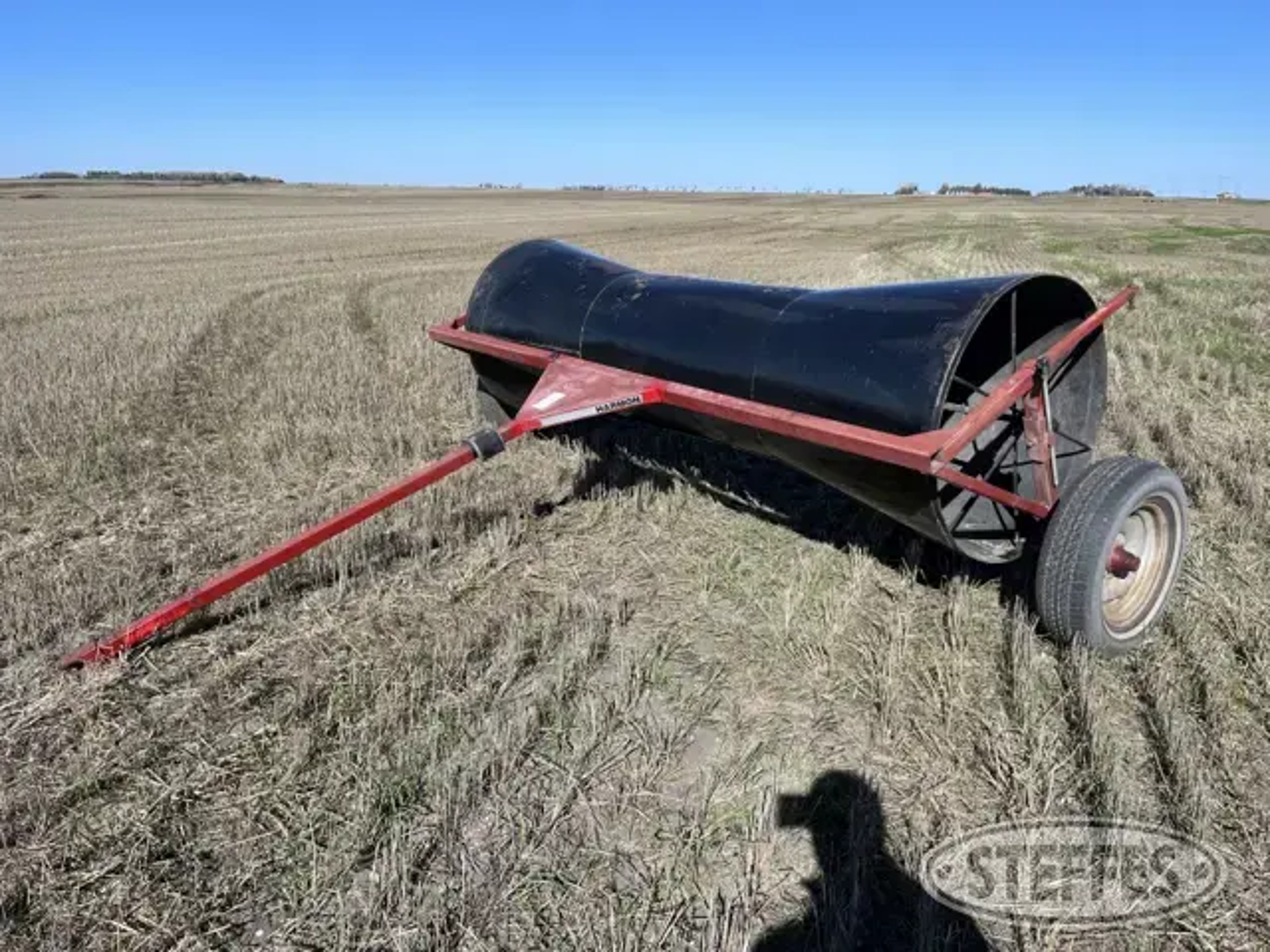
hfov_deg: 67.3
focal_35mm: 26
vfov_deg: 53.1
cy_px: 476
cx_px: 635
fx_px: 954
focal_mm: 5.1
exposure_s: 1/3257
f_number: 1.6
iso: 32
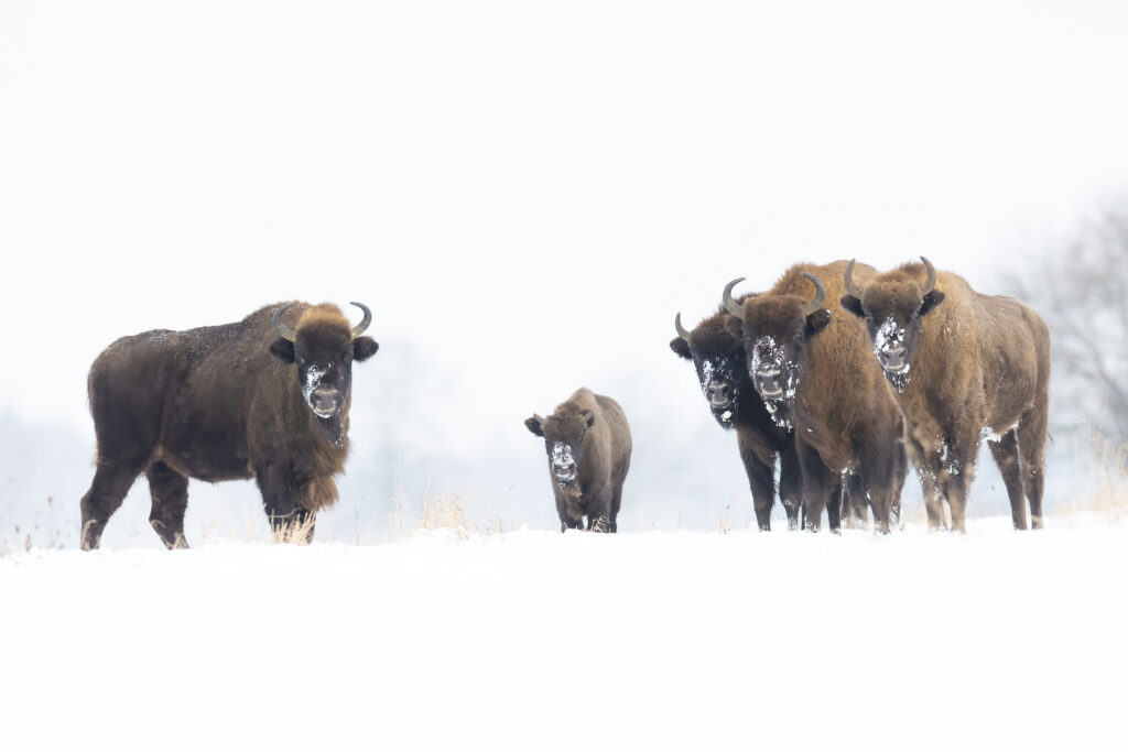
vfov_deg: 2.3
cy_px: 376
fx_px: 18801
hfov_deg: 3.4
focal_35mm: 600
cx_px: 564
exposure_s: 1/1600
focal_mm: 400
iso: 640
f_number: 5
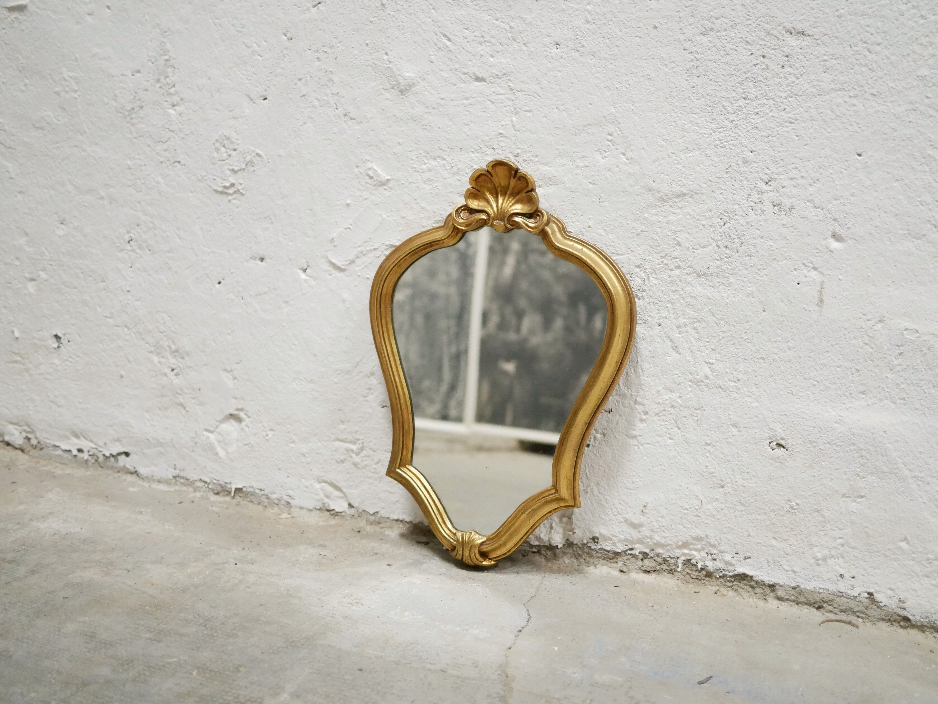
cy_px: 352
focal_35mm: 40
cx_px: 469
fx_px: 1084
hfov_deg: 46.8
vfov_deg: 36.0
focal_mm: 20
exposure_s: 1/60
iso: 2500
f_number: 1.7
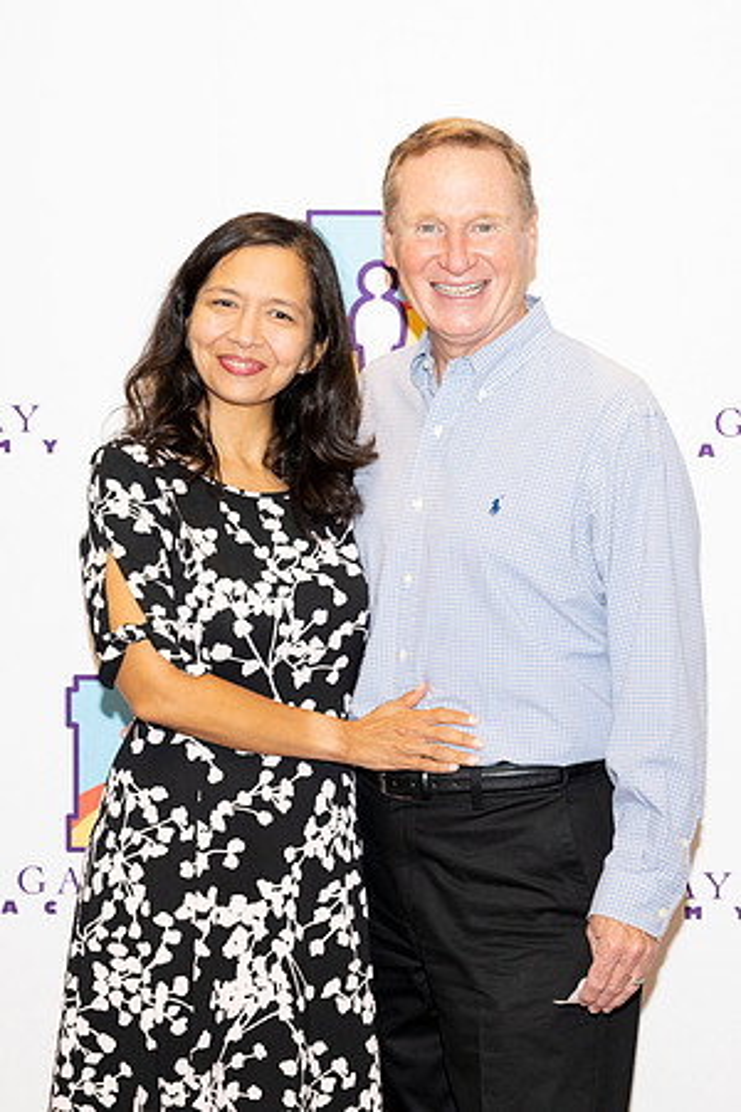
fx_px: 2779
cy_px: 556
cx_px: 419
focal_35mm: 90
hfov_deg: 15.2
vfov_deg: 22.6
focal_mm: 60
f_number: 5.6
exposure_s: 1/160
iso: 800
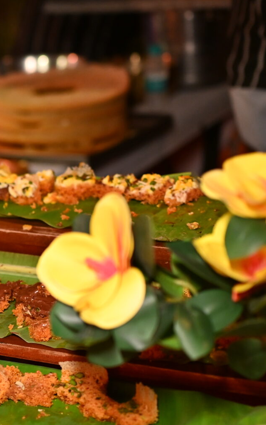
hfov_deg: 9.8
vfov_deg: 16.2
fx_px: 1496
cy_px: 271
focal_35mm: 129
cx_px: -165
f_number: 2.2
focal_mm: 50
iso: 1250
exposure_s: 1/500
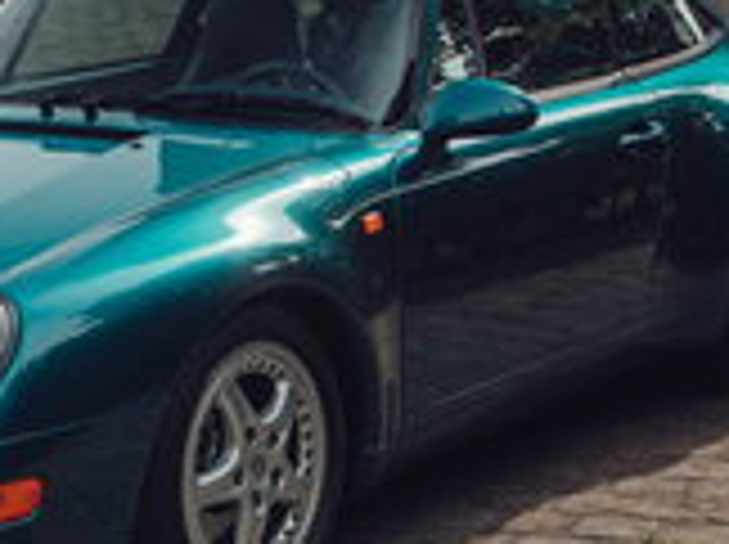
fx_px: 3070
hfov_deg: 13.5
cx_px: 212
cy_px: -164
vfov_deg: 9.9
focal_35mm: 146
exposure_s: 1/160
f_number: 5.6
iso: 100
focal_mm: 32
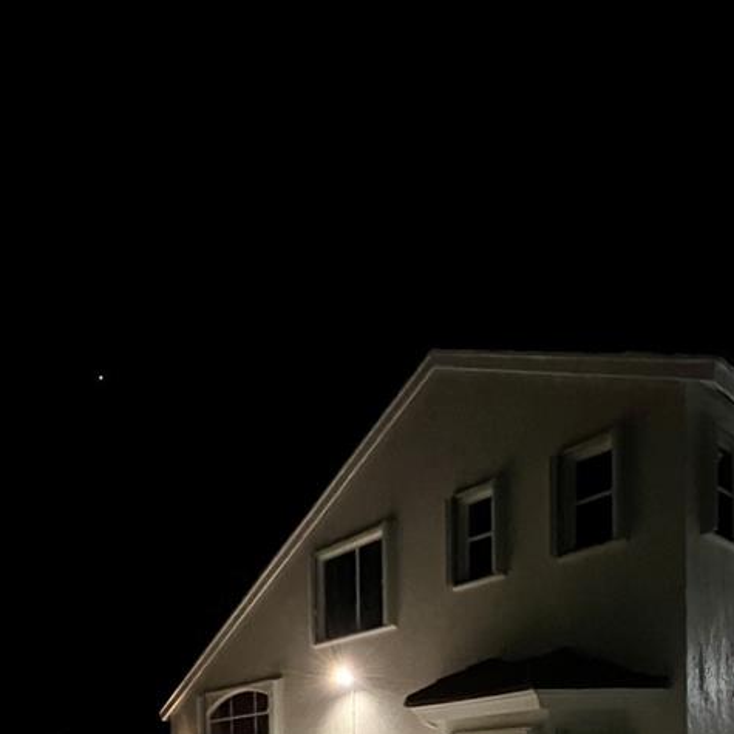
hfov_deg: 53.0
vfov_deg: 42.9
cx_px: 555
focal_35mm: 29
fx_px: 696
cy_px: 814
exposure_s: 1/30
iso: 1600
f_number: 1.8
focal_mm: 1.57
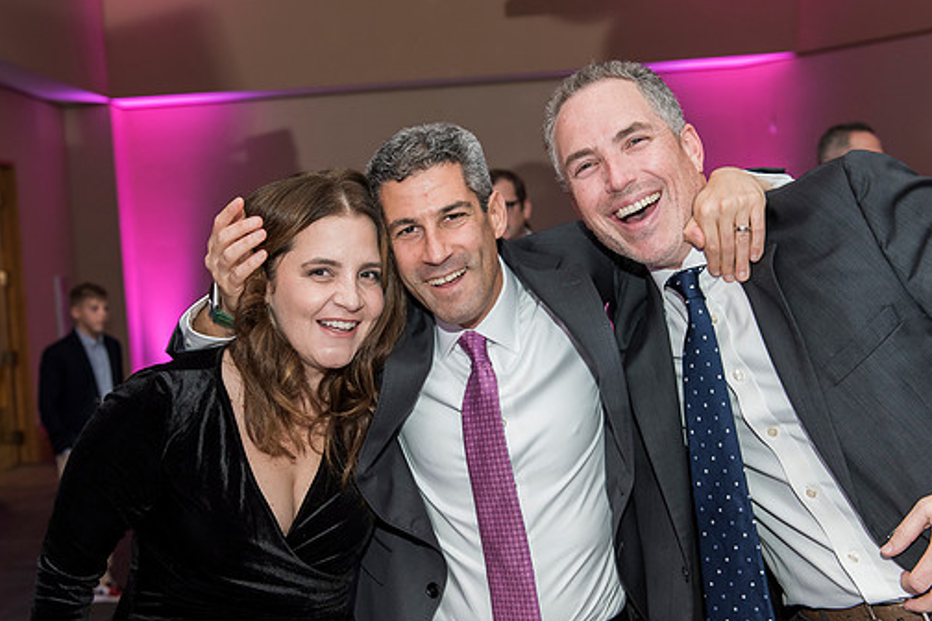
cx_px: 452
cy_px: 312
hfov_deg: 41.1
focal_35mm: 48
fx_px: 1243
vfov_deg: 28.1
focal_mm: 40
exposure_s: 1/100
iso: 1250
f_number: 4
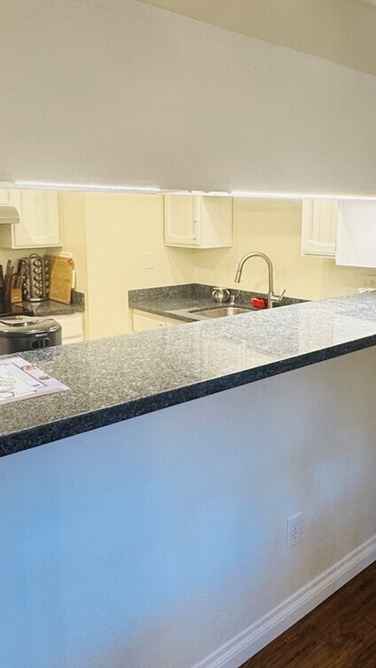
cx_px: 195
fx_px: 514
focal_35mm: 29
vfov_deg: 65.7
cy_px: 283
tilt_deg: -7.4
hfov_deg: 40.2
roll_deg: +0.3
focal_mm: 2.22
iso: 200
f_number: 2.2
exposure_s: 1/60
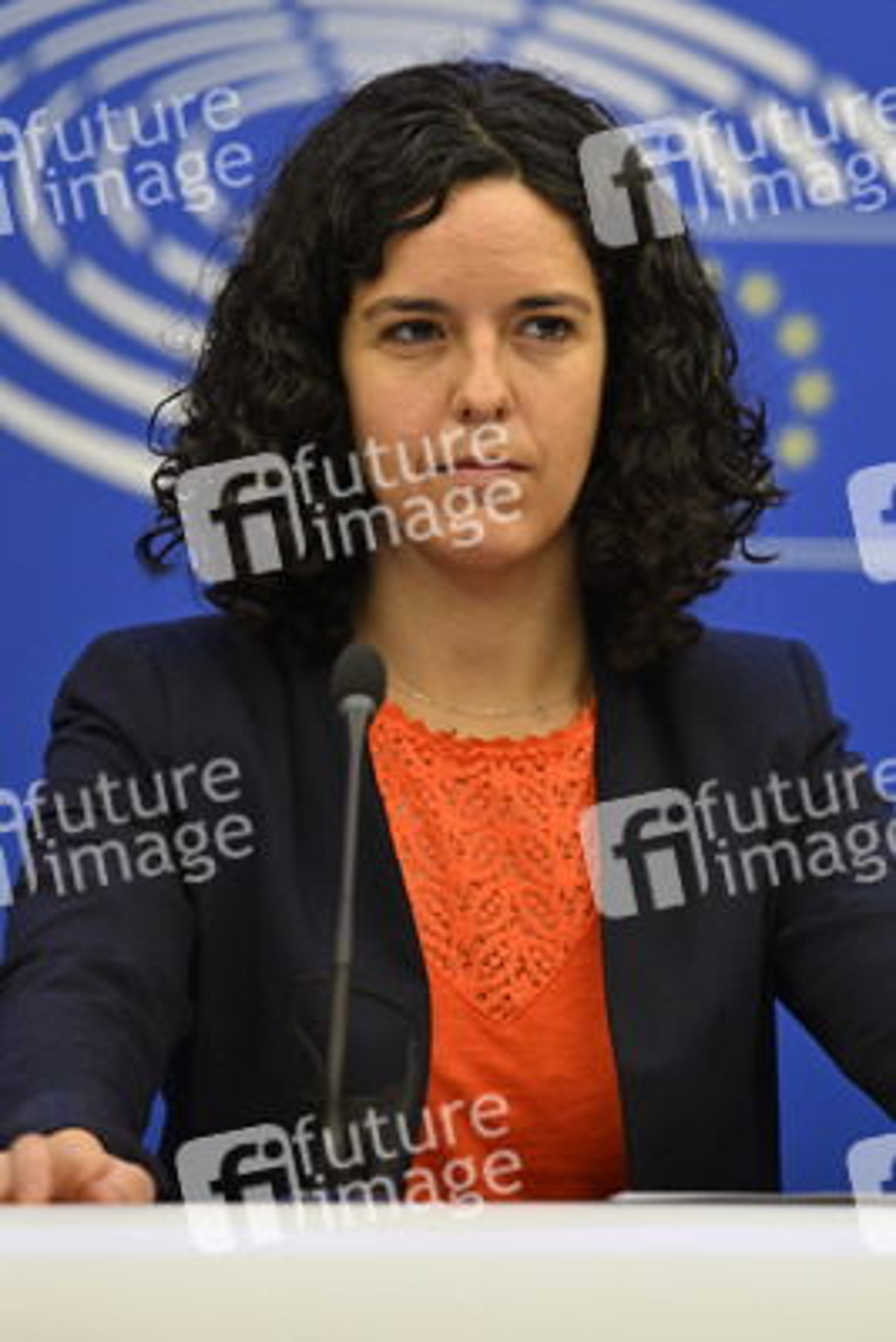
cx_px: 448
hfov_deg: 6.9
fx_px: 7460
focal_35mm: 200
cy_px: 671
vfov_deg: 10.3
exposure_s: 1/250
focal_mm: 200
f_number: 2.8
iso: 1000
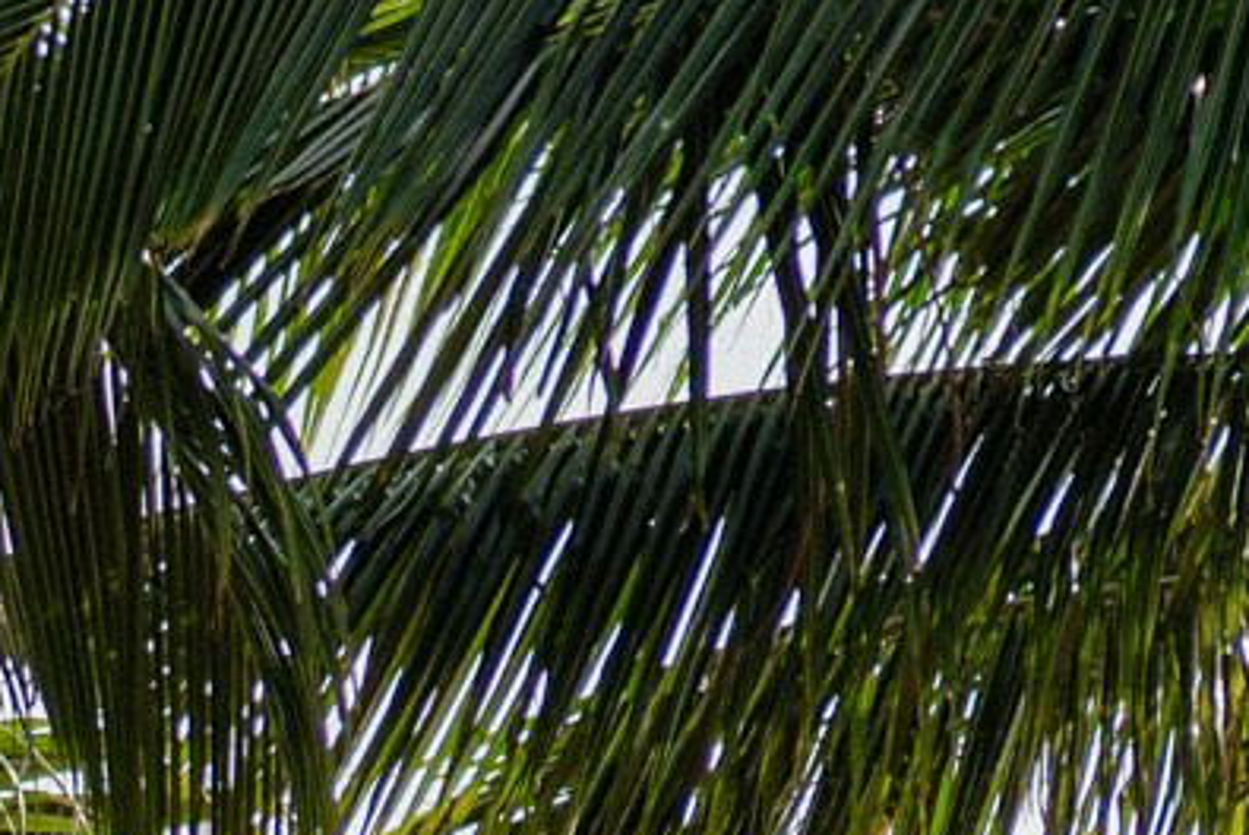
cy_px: 1713
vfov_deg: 4.6
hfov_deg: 6.8
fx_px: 10277
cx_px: -844
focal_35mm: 296
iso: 200
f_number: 2.2
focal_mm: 50
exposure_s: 1/5000
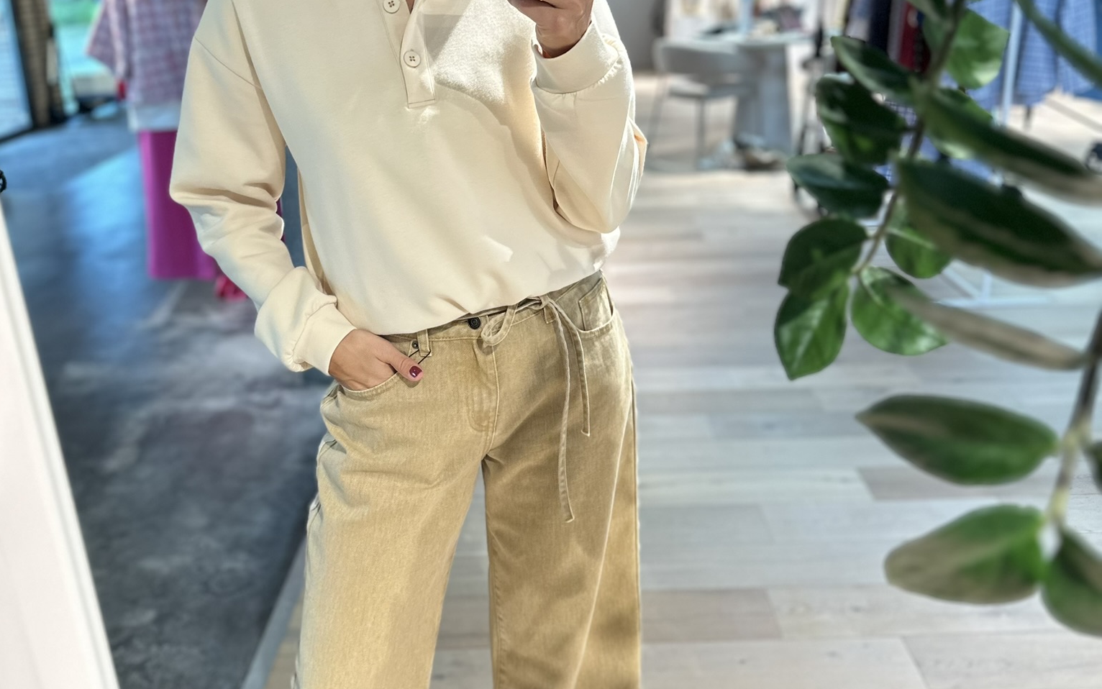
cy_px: 286
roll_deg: +1.7
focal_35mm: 34
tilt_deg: -24.6
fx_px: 1021
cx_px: 550
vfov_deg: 37.2
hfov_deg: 56.7
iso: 160
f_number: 1.78
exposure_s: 1/100
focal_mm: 6.86
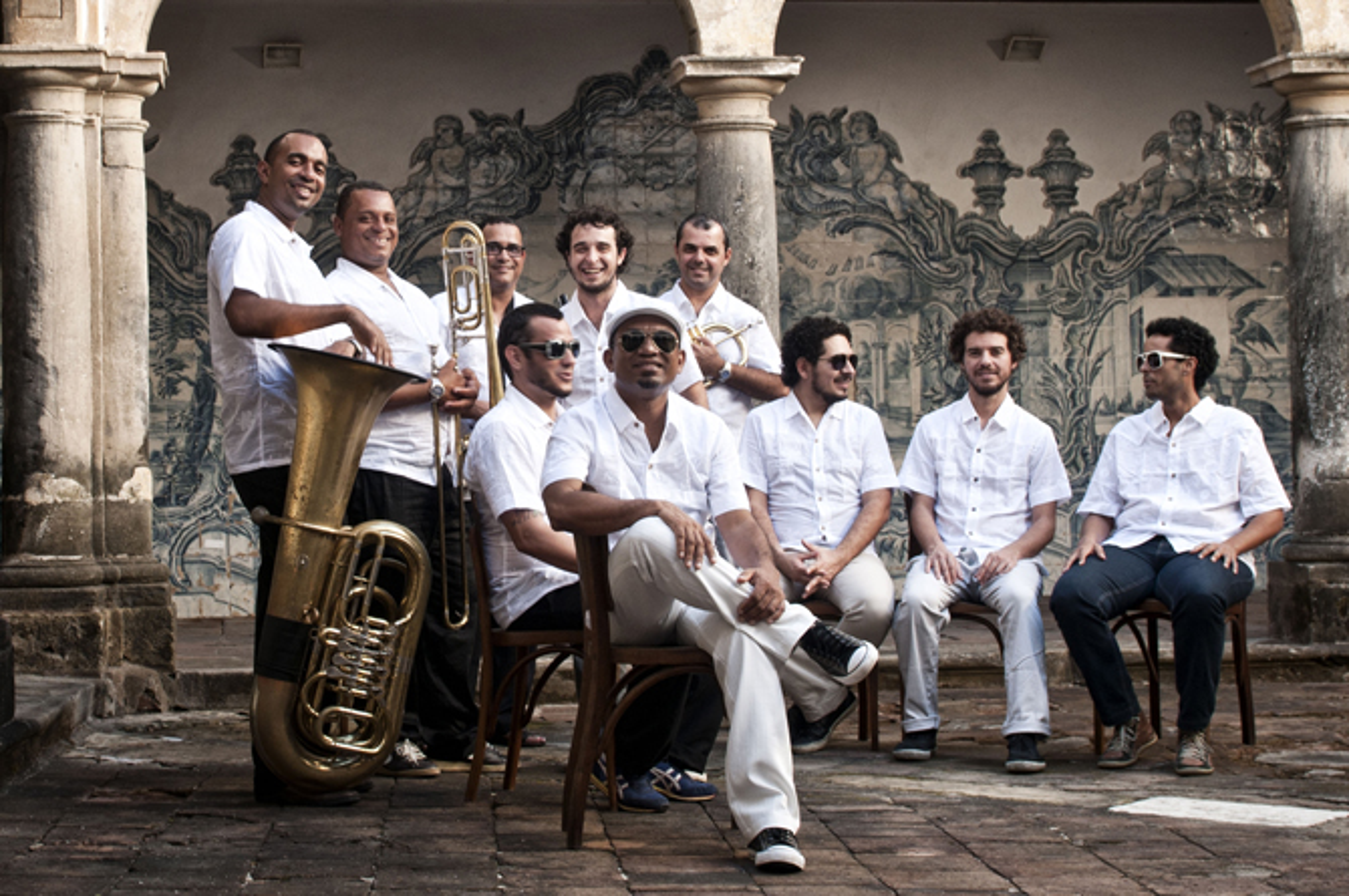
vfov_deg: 34.1
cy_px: 448
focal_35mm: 39
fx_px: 1460
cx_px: 674
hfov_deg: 49.6
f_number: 6.3
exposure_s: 1/40
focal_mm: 26
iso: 200
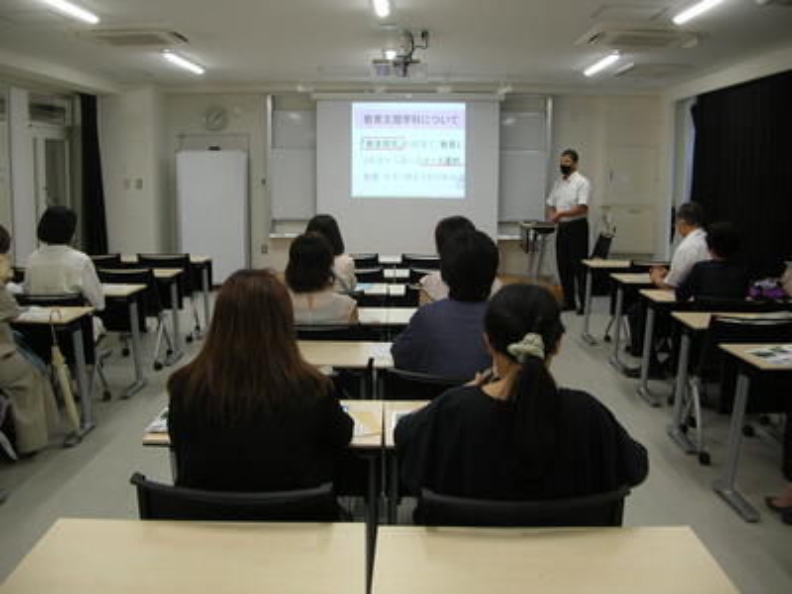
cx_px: 396
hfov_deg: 52.6
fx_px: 801
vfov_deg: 40.7
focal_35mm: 35
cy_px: 297
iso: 50
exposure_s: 1/31
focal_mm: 5.8
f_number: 2.8
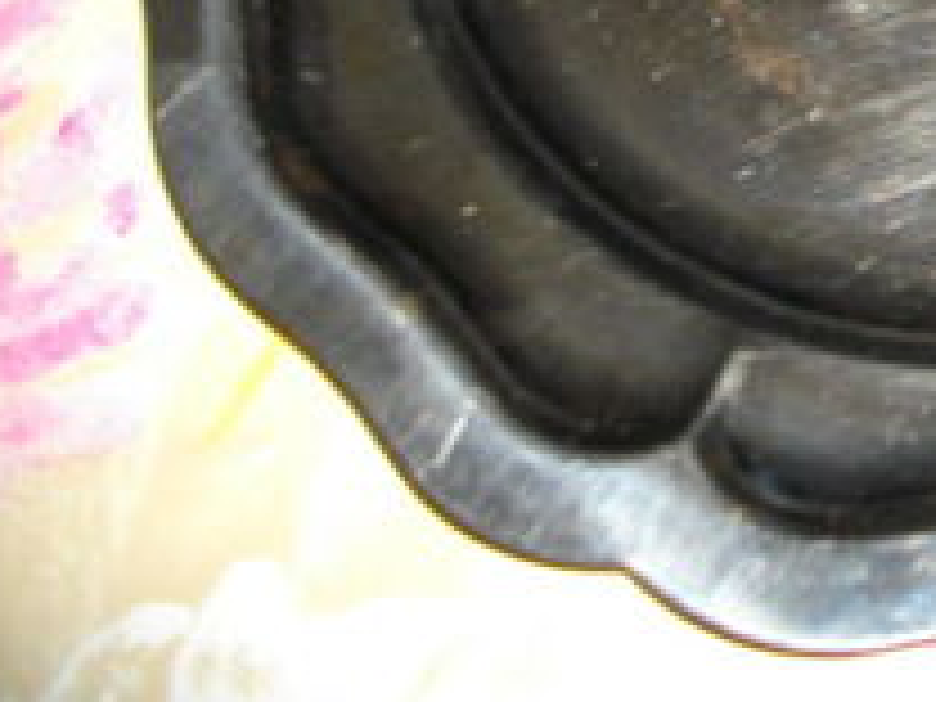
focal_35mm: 74
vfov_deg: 19.1
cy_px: -68
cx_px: 1066
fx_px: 2001
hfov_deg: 24.3
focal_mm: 5.7
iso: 200
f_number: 2.9
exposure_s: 1/50
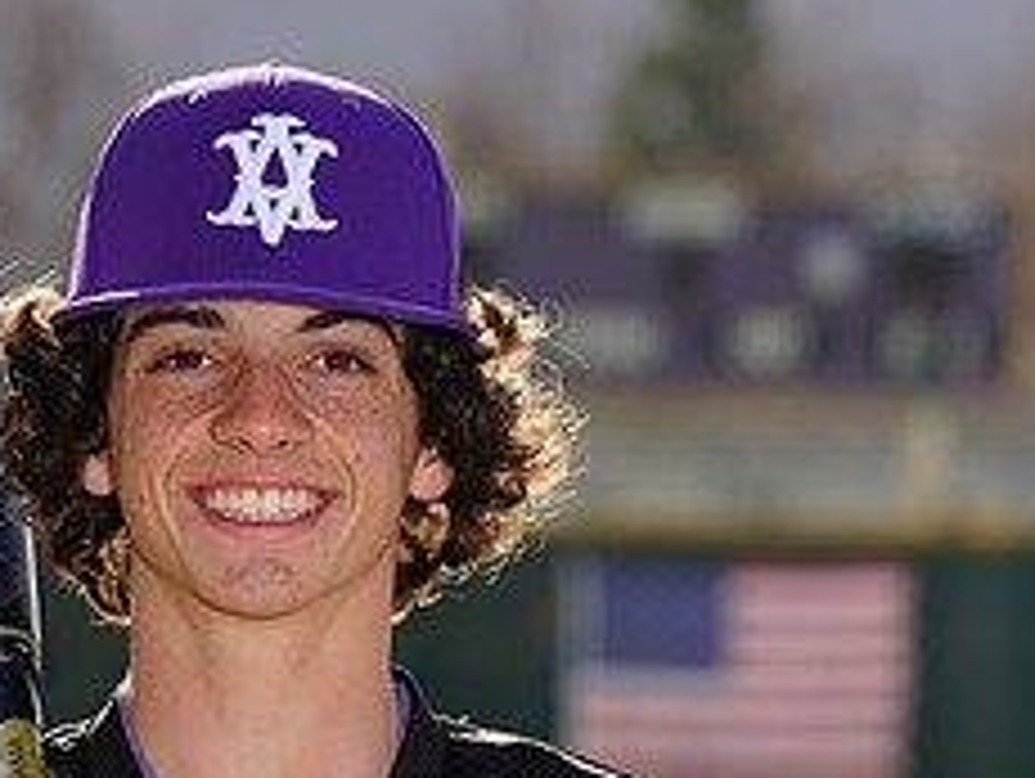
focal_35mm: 543
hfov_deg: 3.6
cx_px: 272
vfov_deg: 2.7
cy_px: 971
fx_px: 16252
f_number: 9
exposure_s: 1/200
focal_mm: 224
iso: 100
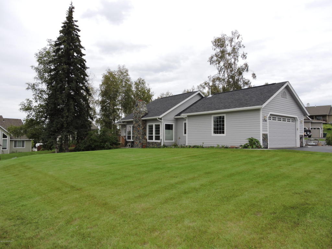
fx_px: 230
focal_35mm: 24
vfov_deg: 56.8
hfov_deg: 71.6
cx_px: 166
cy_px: 124
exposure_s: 1/1000
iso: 180
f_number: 3.3
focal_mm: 4.3
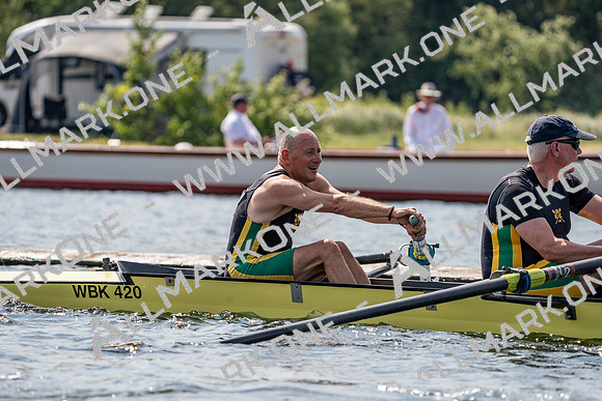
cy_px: 200
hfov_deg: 7.1
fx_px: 4867
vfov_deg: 4.7
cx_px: 301
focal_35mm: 291
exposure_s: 1/1600
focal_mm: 291
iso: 250
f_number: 5.6
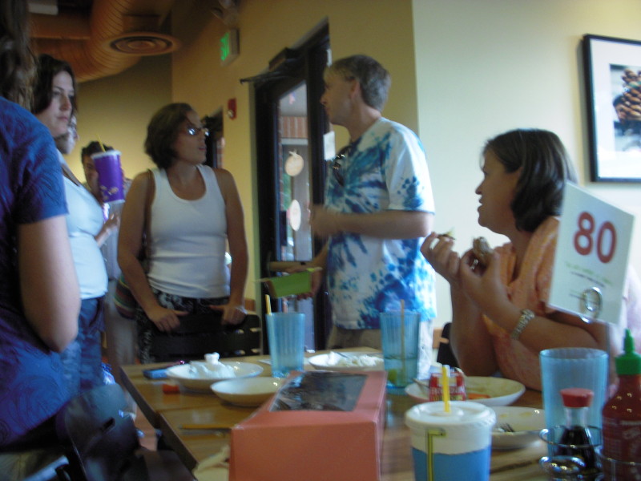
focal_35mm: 38
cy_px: 240
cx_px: 320
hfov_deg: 49.0
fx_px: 704
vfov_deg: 37.7
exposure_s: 1/10
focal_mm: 6.3
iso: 200
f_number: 3.3
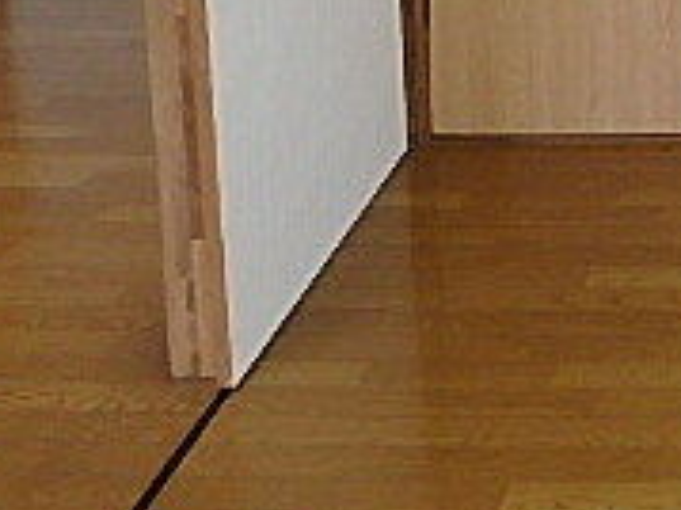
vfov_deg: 17.4
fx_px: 1474
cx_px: 921
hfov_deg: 22.7
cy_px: -285
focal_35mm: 75
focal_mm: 3.7
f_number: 3.5
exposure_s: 1/40
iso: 200
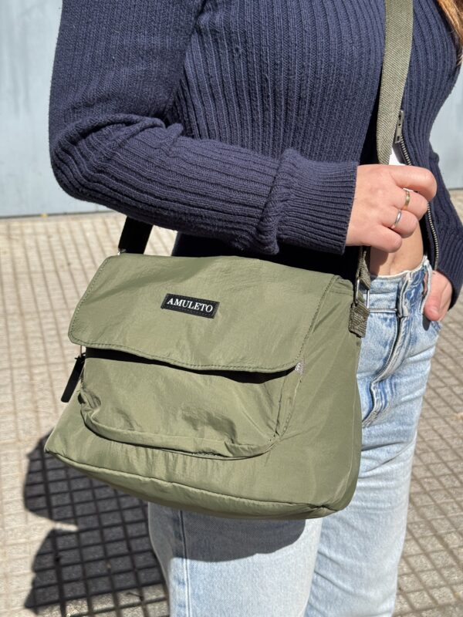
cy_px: 308
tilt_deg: -21.4
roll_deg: +0.3
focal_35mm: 48
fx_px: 856
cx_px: 232
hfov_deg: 30.3
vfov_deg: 39.7
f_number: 1.78
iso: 64
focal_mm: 6.76
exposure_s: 1/4049
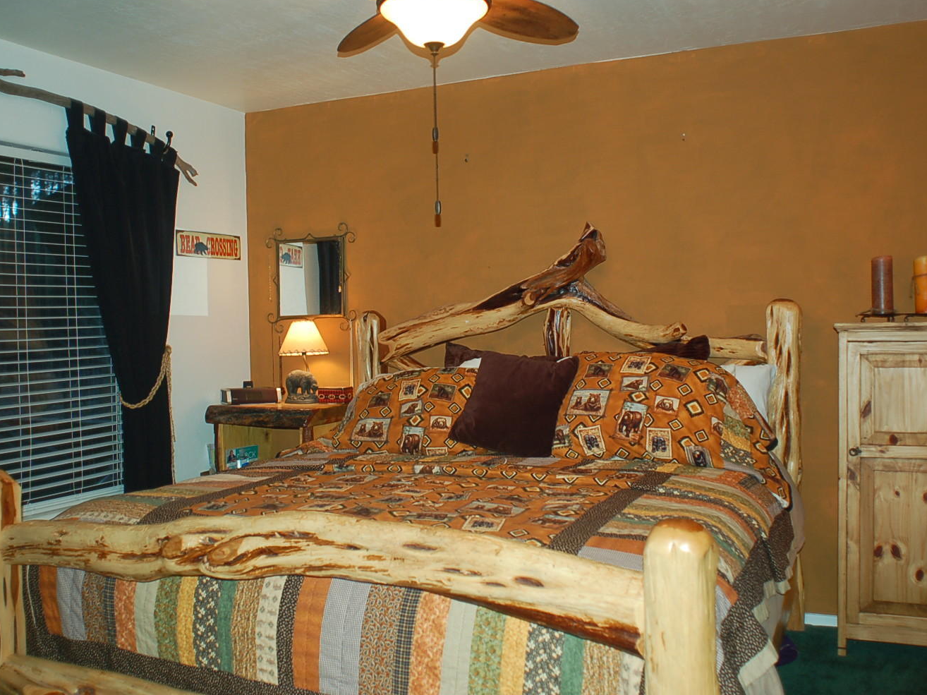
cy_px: 348
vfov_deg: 42.9
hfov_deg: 55.4
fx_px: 884
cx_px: 454
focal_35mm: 33
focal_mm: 20
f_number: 2.8
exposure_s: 1/60
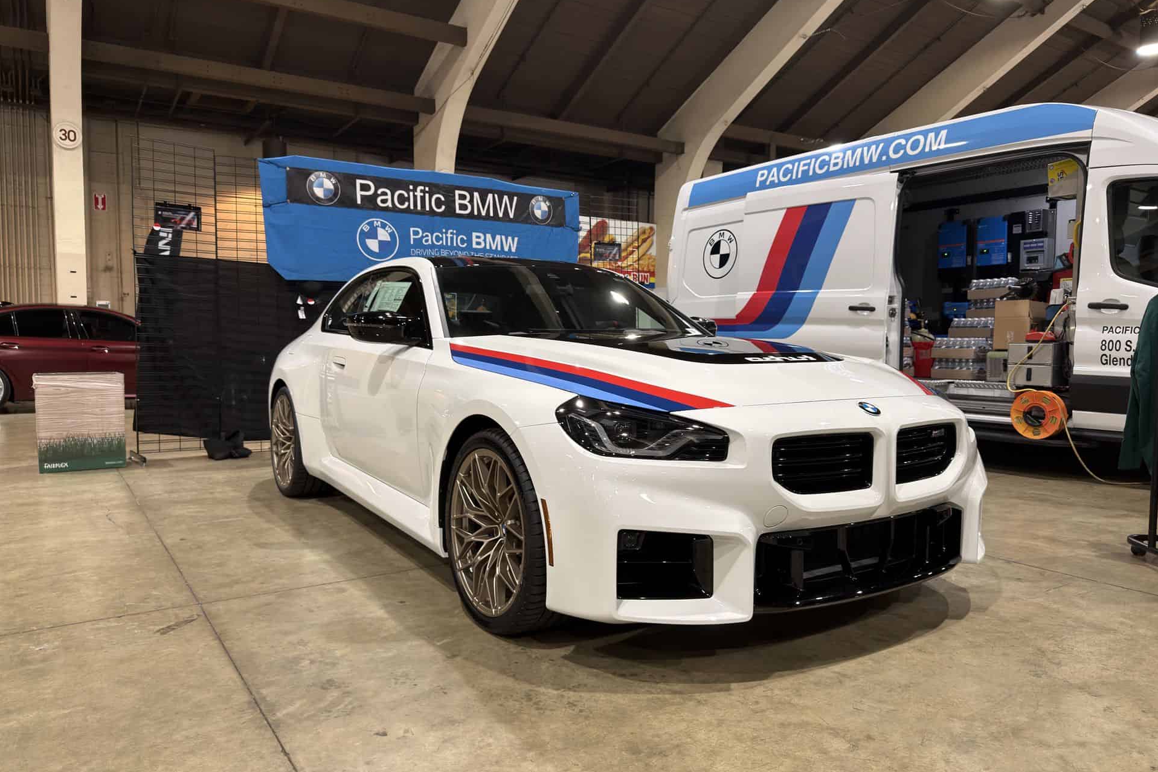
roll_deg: -1.1
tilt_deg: -5.6
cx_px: 579
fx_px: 804
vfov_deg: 51.3
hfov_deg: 71.5
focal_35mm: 25
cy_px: 399
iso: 200
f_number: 1.78
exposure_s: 1/40
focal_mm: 6.76
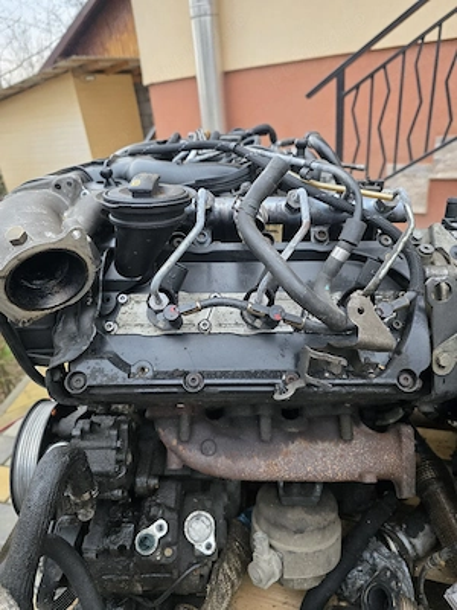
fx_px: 405
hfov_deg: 58.9
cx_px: 228
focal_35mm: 23
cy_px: 305
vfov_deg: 73.9
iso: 200
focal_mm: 6.3
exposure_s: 1/182
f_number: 1.7
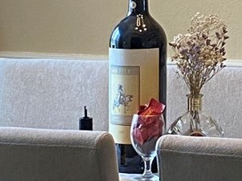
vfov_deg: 7.5
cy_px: -51
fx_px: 1370
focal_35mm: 196
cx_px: 291
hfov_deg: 9.9
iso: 100
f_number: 1.8
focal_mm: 4.25
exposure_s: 1/60
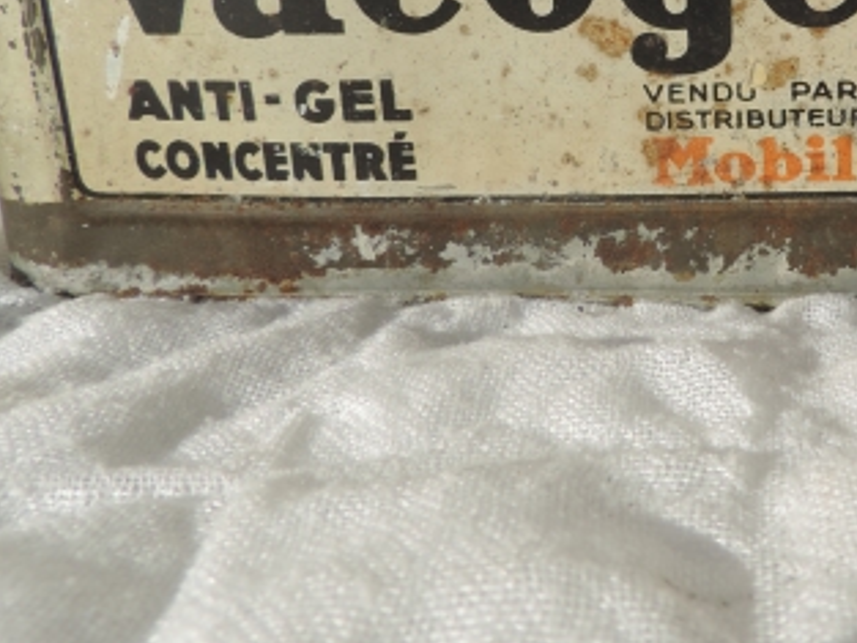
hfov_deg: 38.4
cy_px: 90
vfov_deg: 30.4
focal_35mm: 46
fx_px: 1139
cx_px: 769
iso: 80
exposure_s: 1/1250
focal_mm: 4.3
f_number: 3.3
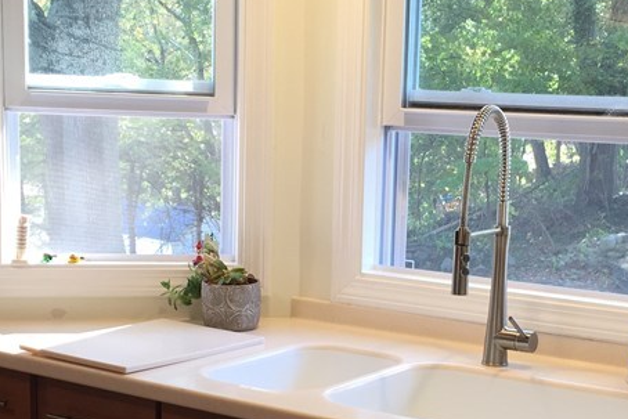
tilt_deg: -10.2
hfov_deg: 29.5
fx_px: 1187
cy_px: 314
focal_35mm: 68
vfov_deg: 19.9
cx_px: 397
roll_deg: -1.7
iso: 40
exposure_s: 1/40
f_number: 2.2
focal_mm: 4.15
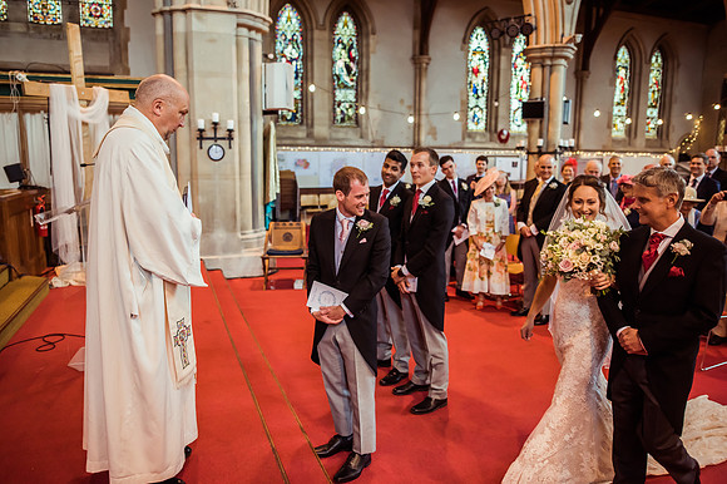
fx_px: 509
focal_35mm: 25
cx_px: 364
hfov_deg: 71.1
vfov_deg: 50.9
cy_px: 242
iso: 1100
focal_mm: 24
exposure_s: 1/320
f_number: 2.2
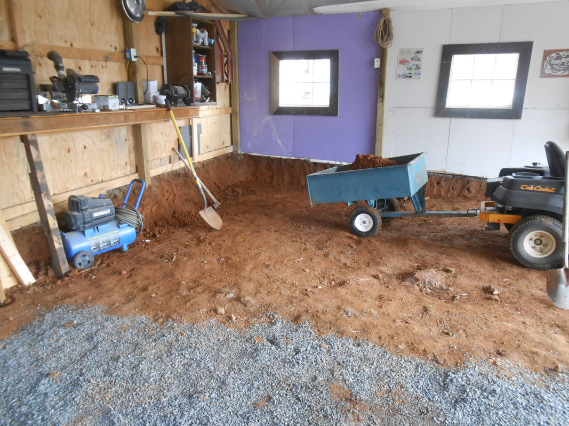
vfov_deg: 53.1
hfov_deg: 67.3
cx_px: 284
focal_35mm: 26
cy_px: 213
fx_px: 427
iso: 320
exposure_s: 1/30
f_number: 3.5
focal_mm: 4.6
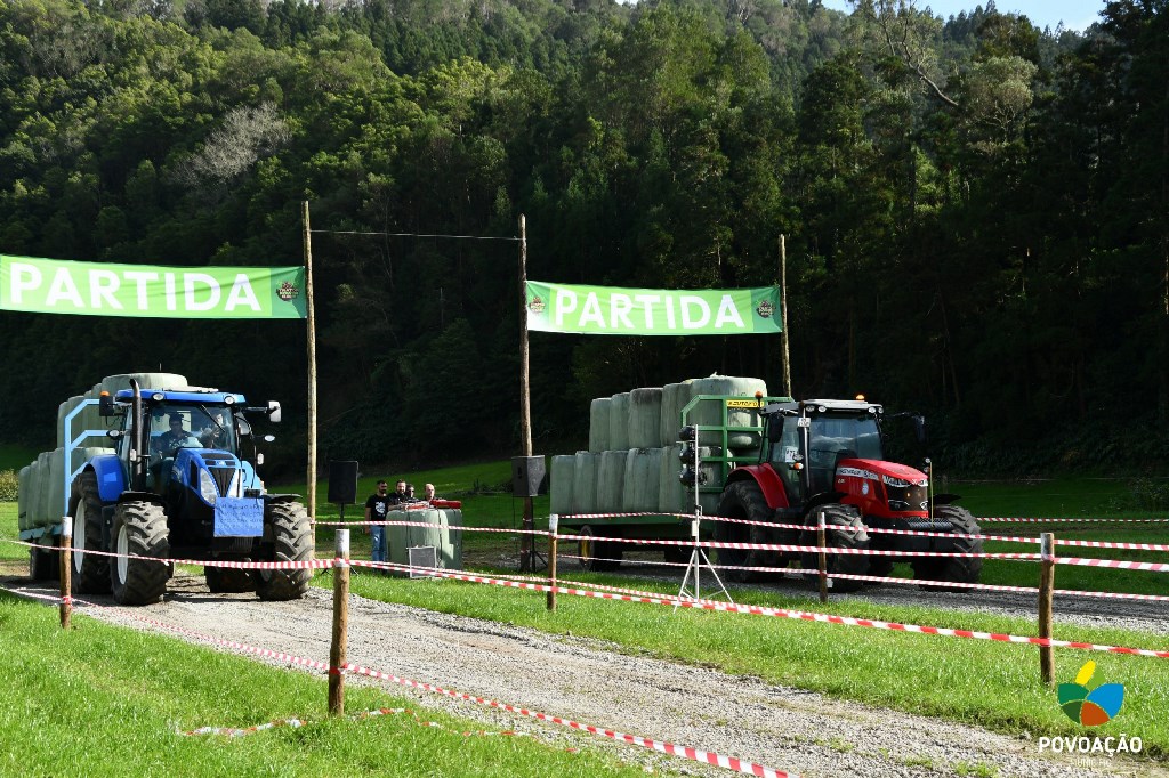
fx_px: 2045
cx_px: 584
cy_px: 389
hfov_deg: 31.9
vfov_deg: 21.6
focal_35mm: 63
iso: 160
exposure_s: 1/250
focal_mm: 42
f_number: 8
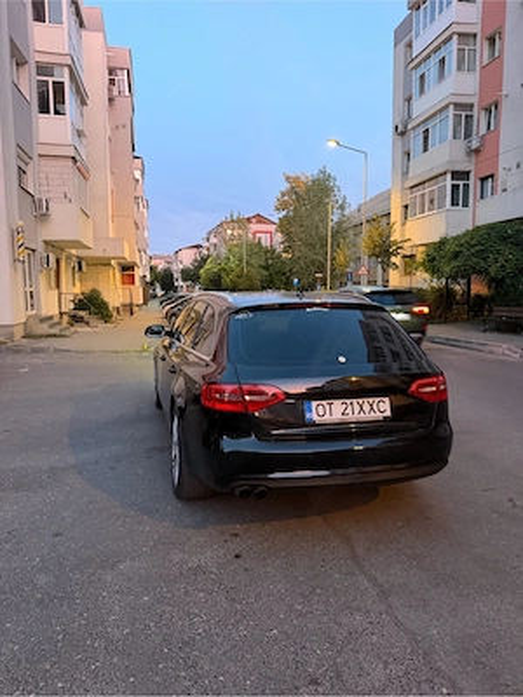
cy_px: 348
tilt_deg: -7.2
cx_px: 262
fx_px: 483
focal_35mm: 24
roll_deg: +0.3
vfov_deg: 71.6
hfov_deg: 56.8
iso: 1250
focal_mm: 6.76
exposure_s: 1/25
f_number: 1.78
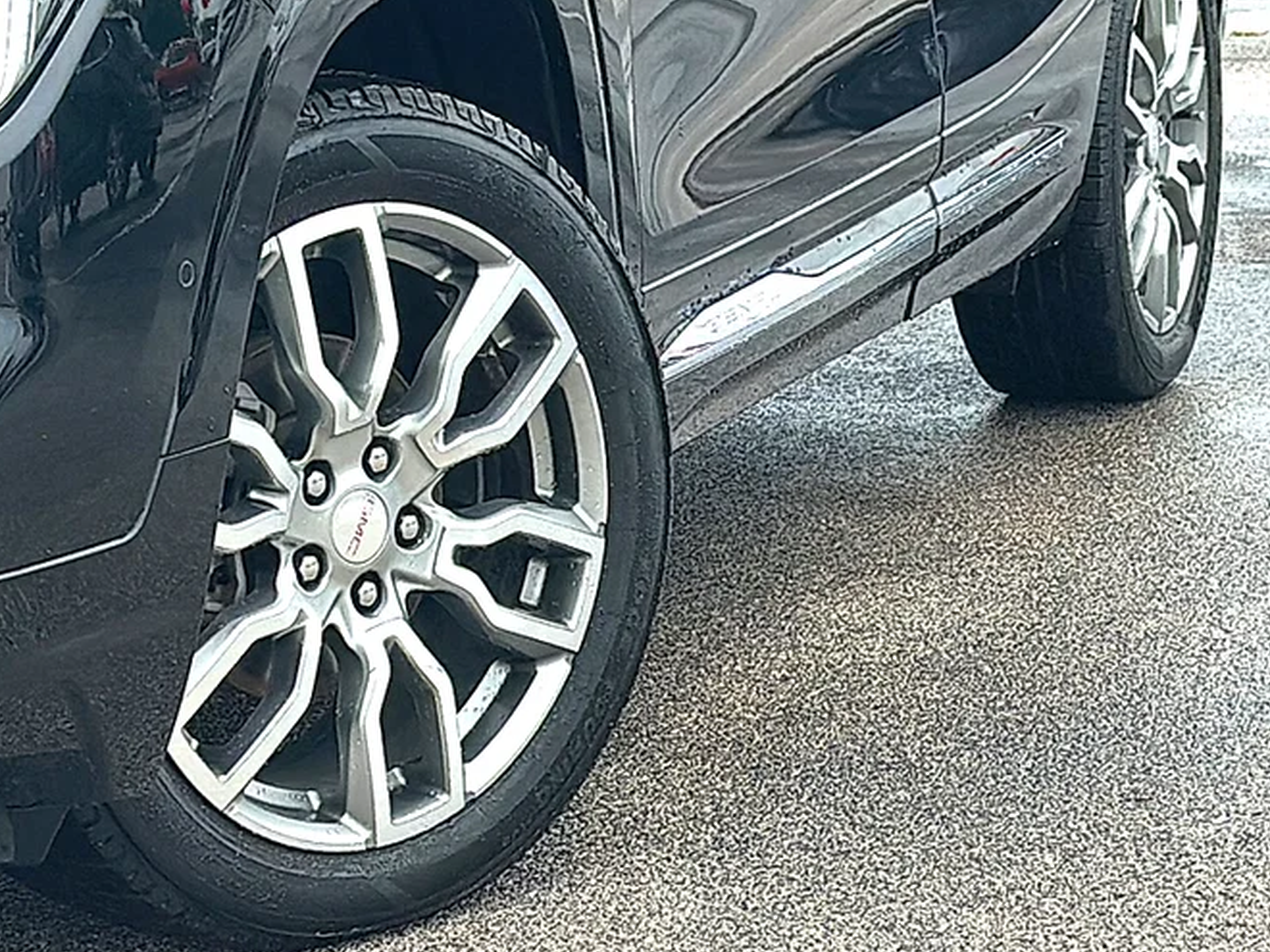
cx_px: 662
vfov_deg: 14.0
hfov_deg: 18.5
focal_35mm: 106
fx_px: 3889
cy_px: 486
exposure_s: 1/2611
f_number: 1.78
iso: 100
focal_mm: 6.86
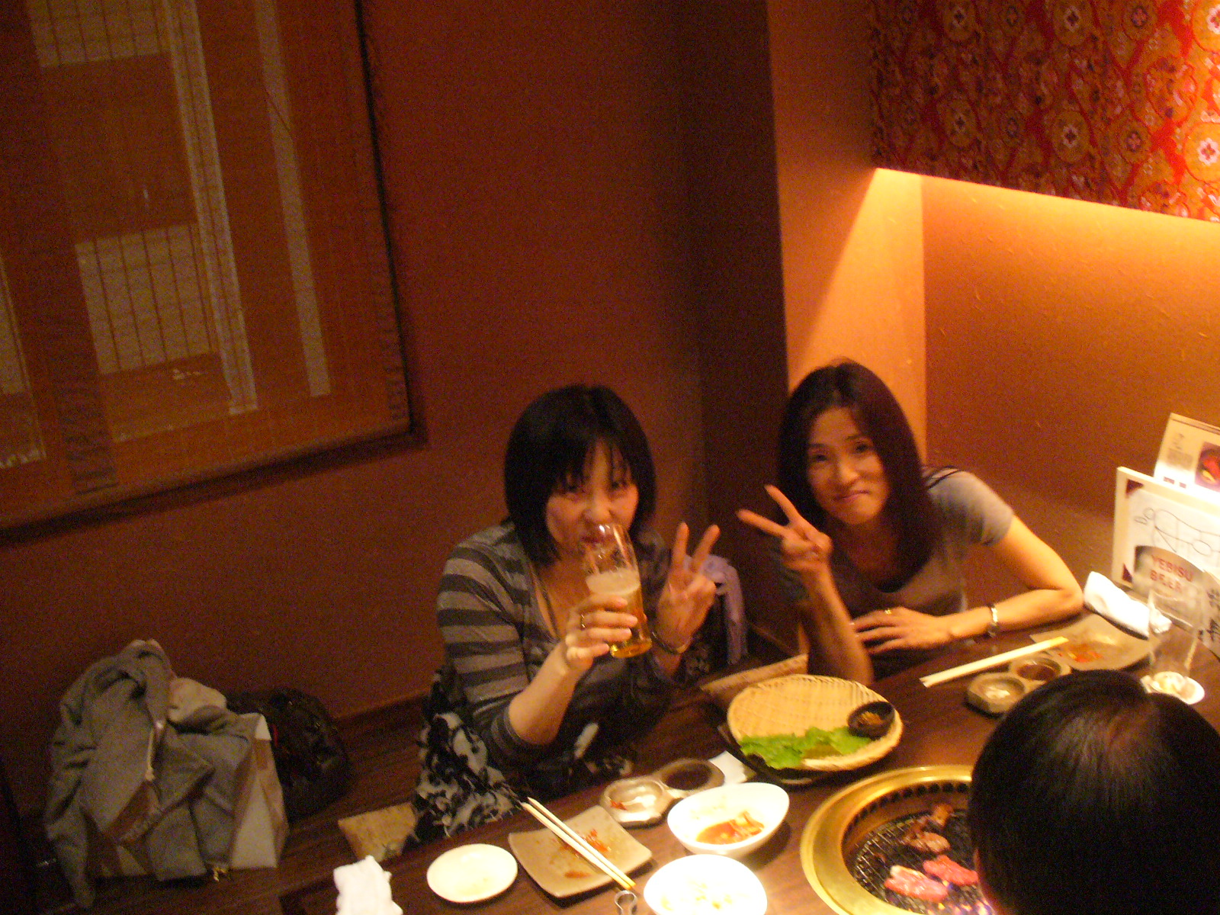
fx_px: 1304
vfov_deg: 38.7
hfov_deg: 50.1
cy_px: 458
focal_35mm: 37
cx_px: 610
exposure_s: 1/8
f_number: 2.8
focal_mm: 6.1
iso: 400
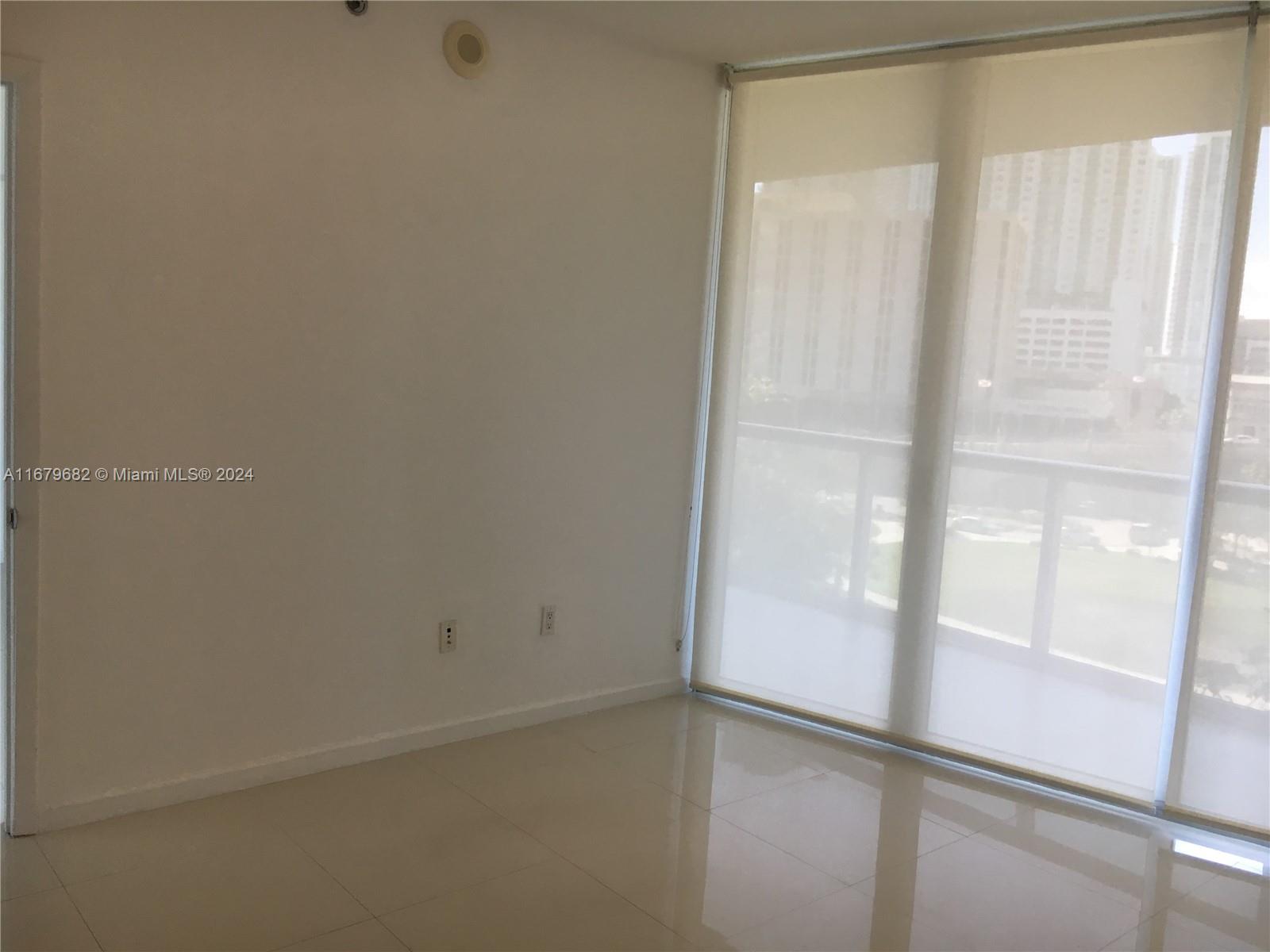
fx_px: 1064
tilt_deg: -6.6
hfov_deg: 61.7
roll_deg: -3.4
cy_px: 476
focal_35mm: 29
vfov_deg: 48.2
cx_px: 635
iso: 25
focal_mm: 4.15
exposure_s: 1/40
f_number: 2.2
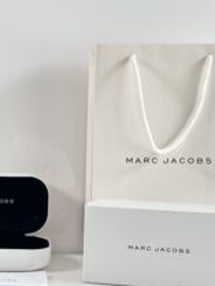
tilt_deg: -10.8
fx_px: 761
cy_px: 215
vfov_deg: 21.1
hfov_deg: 15.9
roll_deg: -0.8
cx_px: 15
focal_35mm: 92
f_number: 1.78
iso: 64
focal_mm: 6.86
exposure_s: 1/100
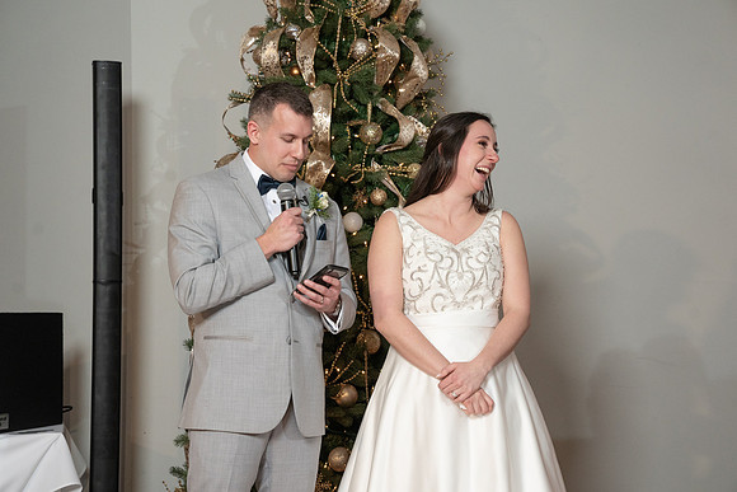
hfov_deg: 28.0
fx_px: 1481
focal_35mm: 72
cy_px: 250
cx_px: 362
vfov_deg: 18.9
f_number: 5.6
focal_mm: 70
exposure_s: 1/200
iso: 2000
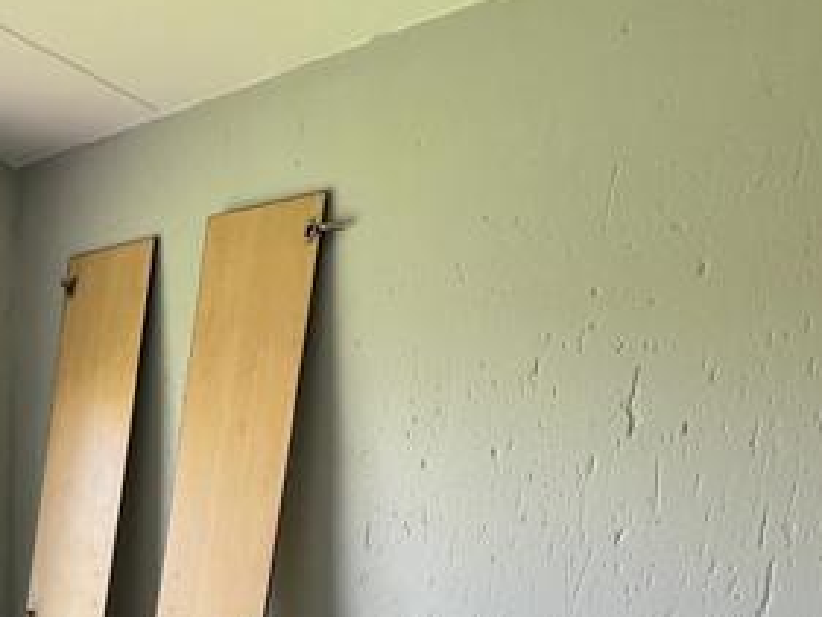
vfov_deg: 31.5
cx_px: 23
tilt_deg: -12.6
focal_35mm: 37
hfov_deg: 43.8
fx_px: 879
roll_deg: +0.8
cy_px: 766
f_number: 1.8
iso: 32
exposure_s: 1/99
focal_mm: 1.57
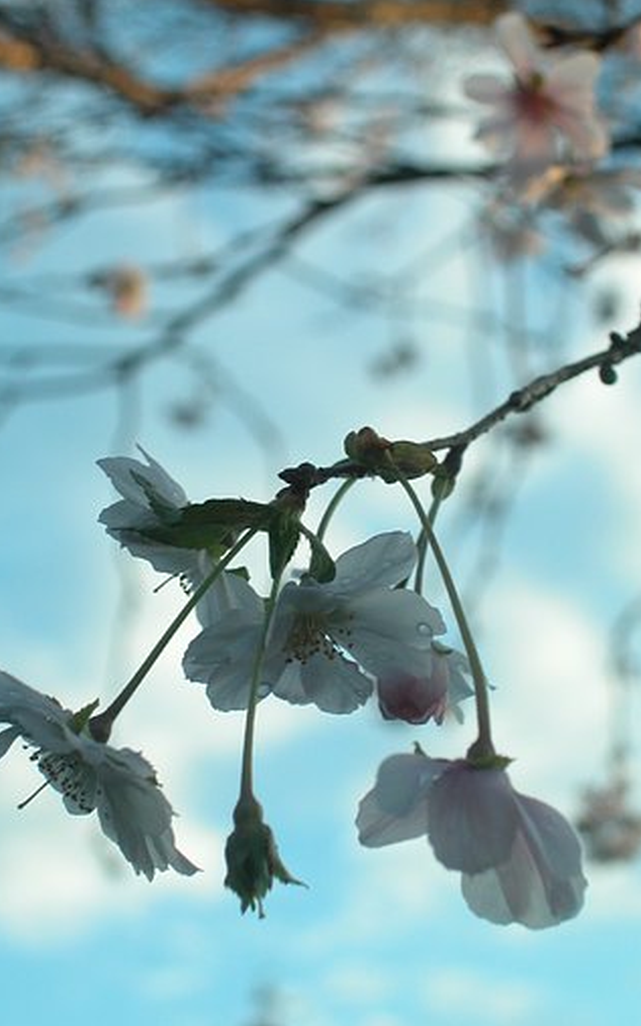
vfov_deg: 22.8
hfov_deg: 14.4
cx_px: 301
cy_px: 514
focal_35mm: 91
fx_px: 2543
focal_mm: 21.4
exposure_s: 1/160
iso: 100
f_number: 4.8
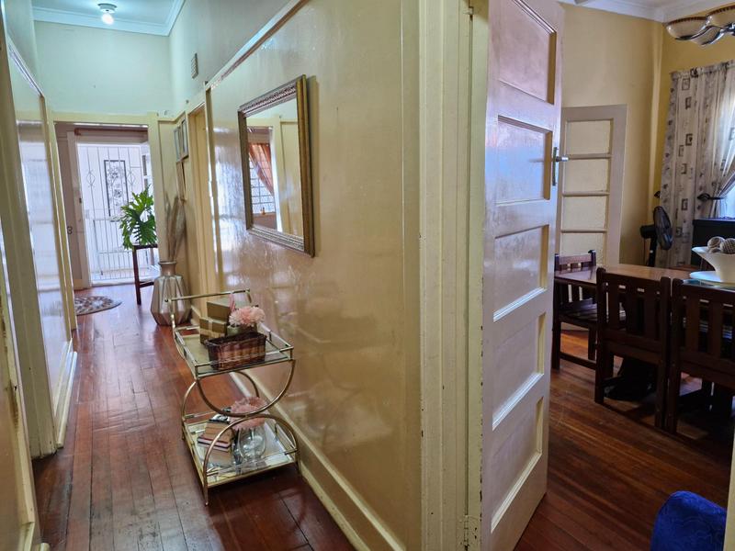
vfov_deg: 58.9
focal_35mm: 23
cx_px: 368
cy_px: 276
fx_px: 488
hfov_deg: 73.9
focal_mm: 5.54
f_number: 1.8
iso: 640
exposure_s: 1/50
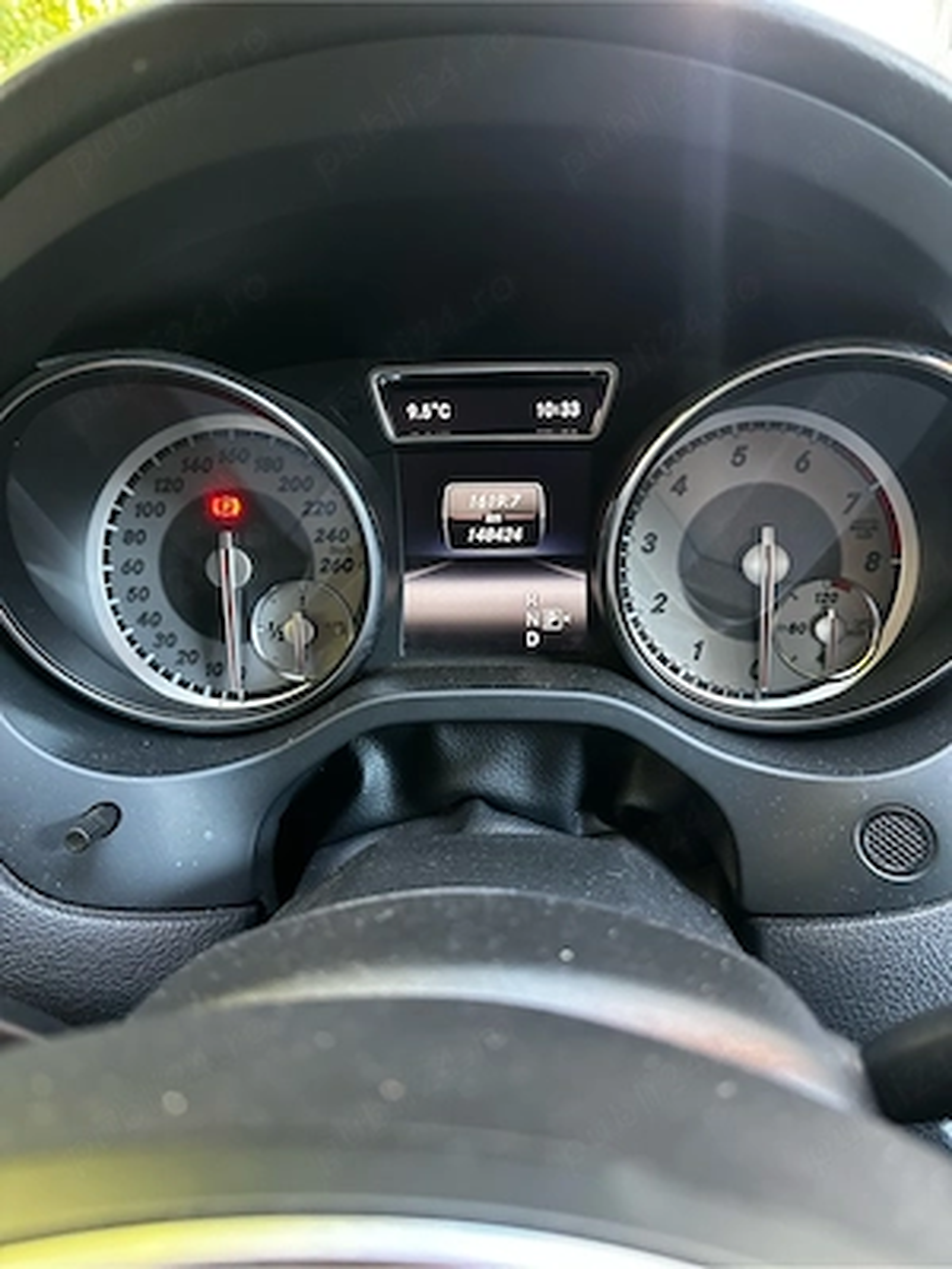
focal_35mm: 24
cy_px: 634
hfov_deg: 56.8
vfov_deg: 71.6
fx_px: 880
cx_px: 476
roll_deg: +0.8
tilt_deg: -19.1
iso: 800
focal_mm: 6.86
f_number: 1.78
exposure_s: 1/50
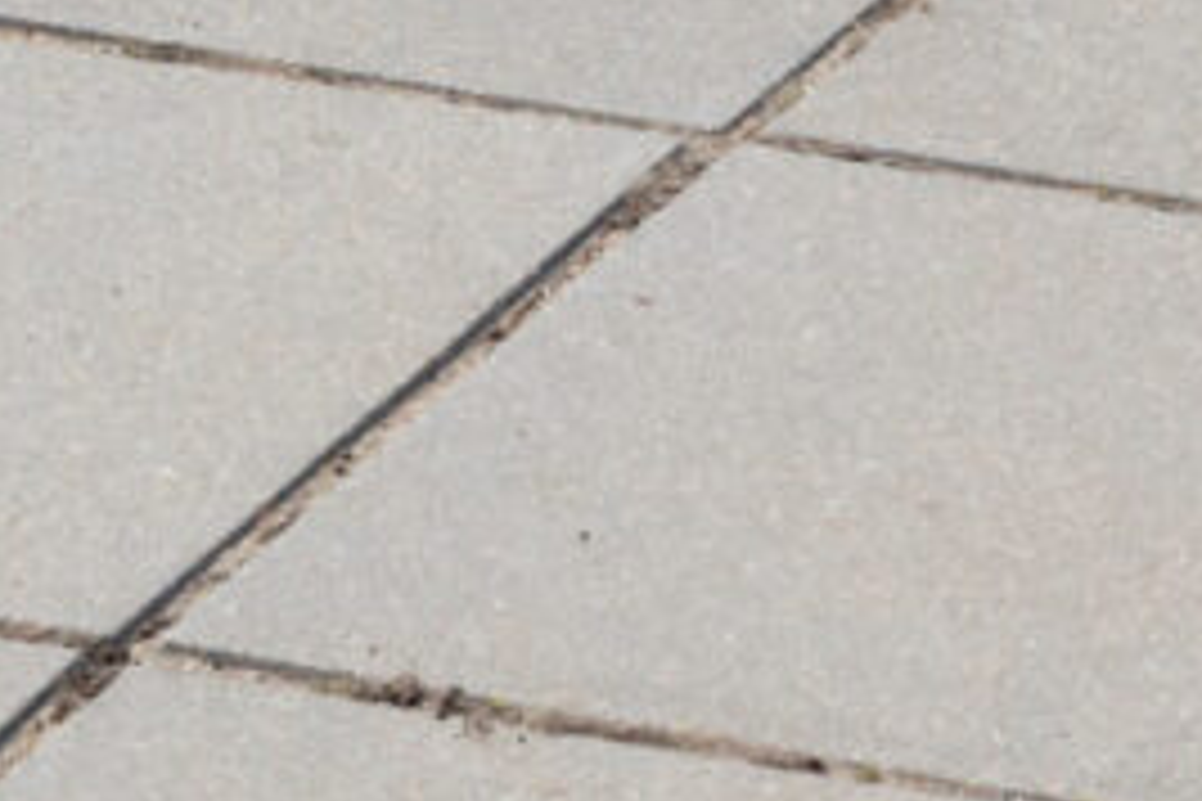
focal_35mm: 303
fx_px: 10116
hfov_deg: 6.7
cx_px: 1758
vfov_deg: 4.5
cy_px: -680
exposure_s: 1/400
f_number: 8
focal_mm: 50
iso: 100
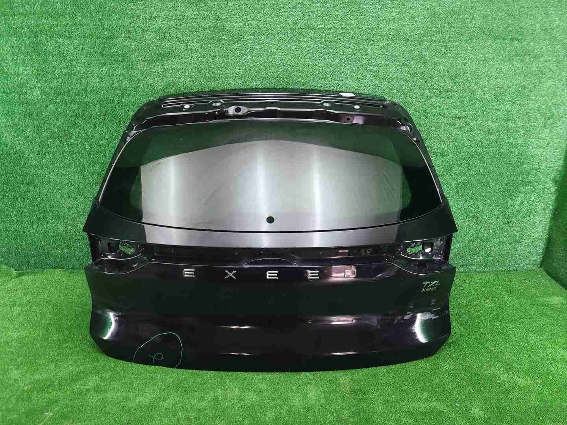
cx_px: 284
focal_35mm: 26
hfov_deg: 67.3
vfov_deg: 53.1
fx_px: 426
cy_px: 212
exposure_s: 1/50
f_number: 1.8
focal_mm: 5.4
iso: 218
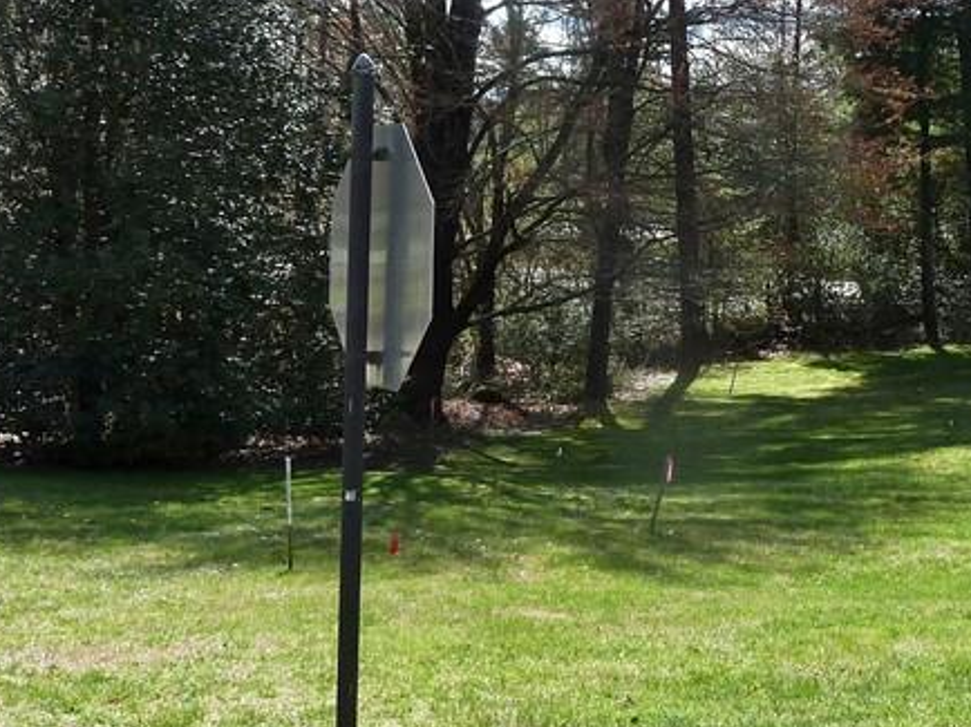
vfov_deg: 24.8
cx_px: 828
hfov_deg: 31.5
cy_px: 304
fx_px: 1654
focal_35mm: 59
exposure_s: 1/250
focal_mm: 4.1
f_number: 4
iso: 80
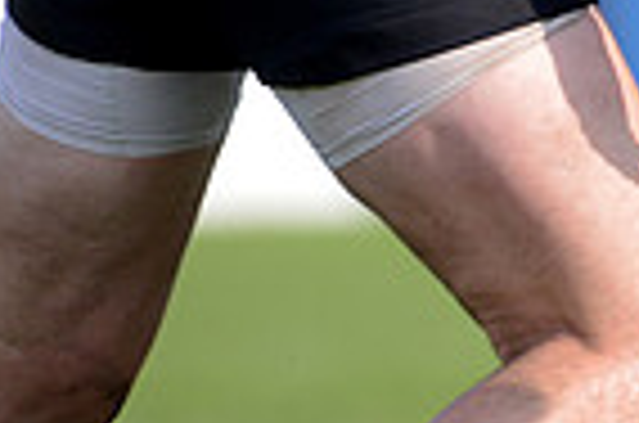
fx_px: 30479
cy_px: -430
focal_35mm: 1721
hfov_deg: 1.2
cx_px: 1112
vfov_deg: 0.8
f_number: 4
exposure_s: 1/1600
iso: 560
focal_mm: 420
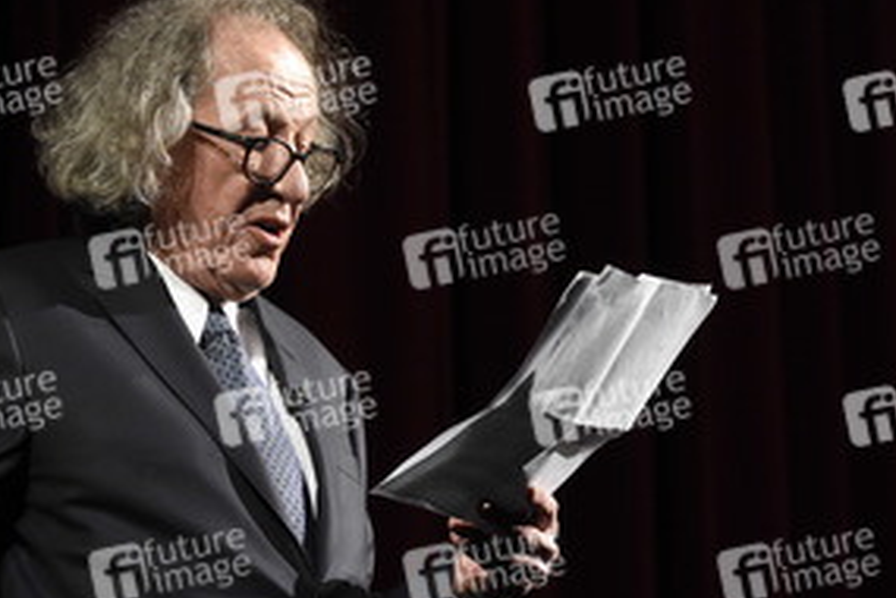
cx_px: 212
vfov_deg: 8.3
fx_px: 4131
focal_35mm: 166
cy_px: 330
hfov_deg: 12.3
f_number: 3.5
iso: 2000
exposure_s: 1/400
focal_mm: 70
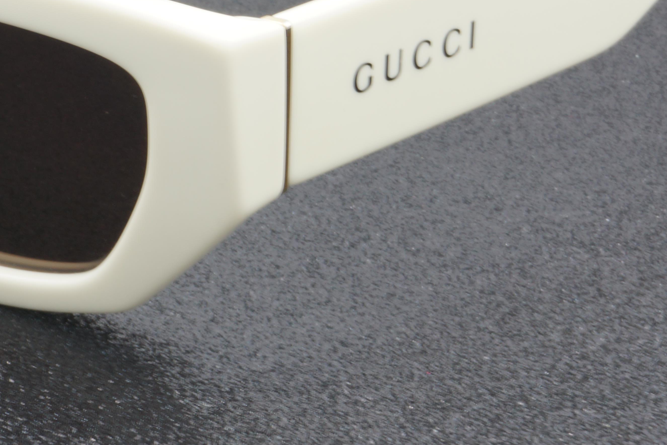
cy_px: 41
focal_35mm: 136
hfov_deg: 15.0
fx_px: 2520
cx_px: 127
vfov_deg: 10.0
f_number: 32
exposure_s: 1
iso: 100
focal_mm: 40
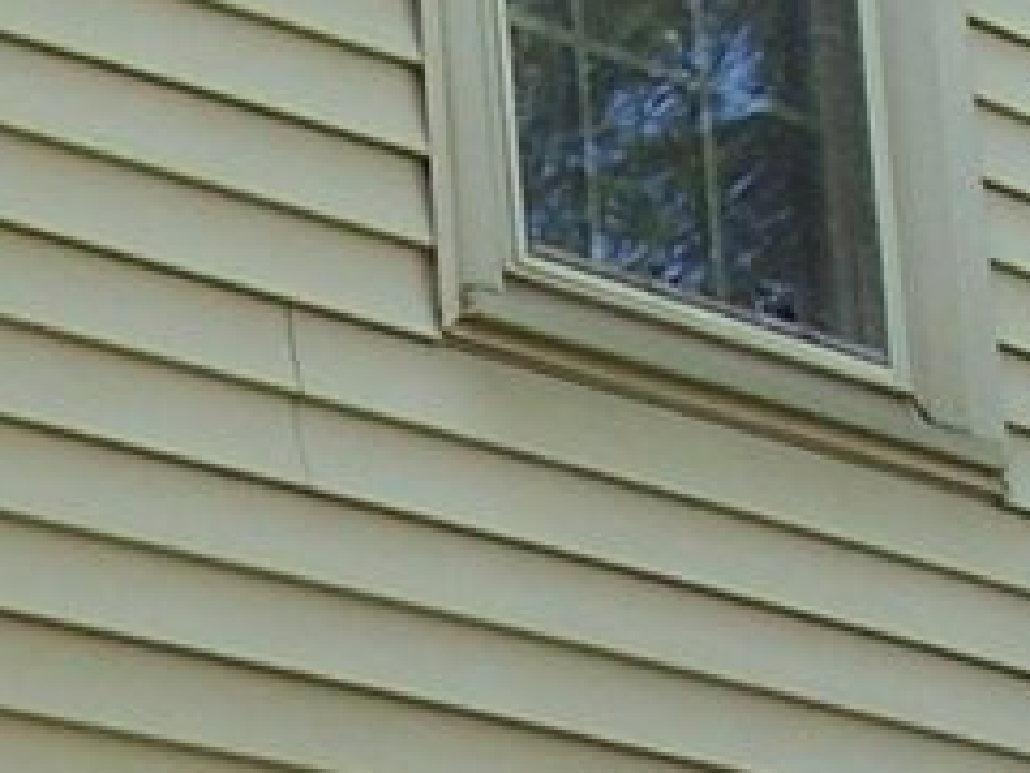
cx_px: 408
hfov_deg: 9.7
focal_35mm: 203
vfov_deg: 7.1
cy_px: 1563
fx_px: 6040
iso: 80
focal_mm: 6.3
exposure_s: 1/90
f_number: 2.8
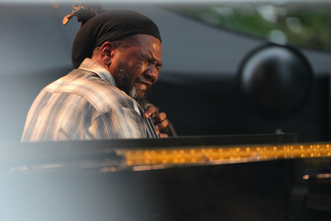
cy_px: 110
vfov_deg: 3.4
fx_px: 3677
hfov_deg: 5.2
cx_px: 166
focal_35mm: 400
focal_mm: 400
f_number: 5.6
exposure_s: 1/200
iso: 2000
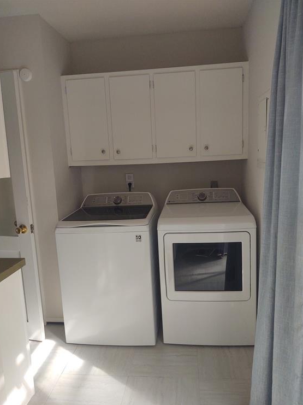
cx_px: 152
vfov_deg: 63.5
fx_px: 327
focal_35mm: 28
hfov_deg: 49.7
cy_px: 209
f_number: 1.7
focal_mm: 4.75
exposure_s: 1/120
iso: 151
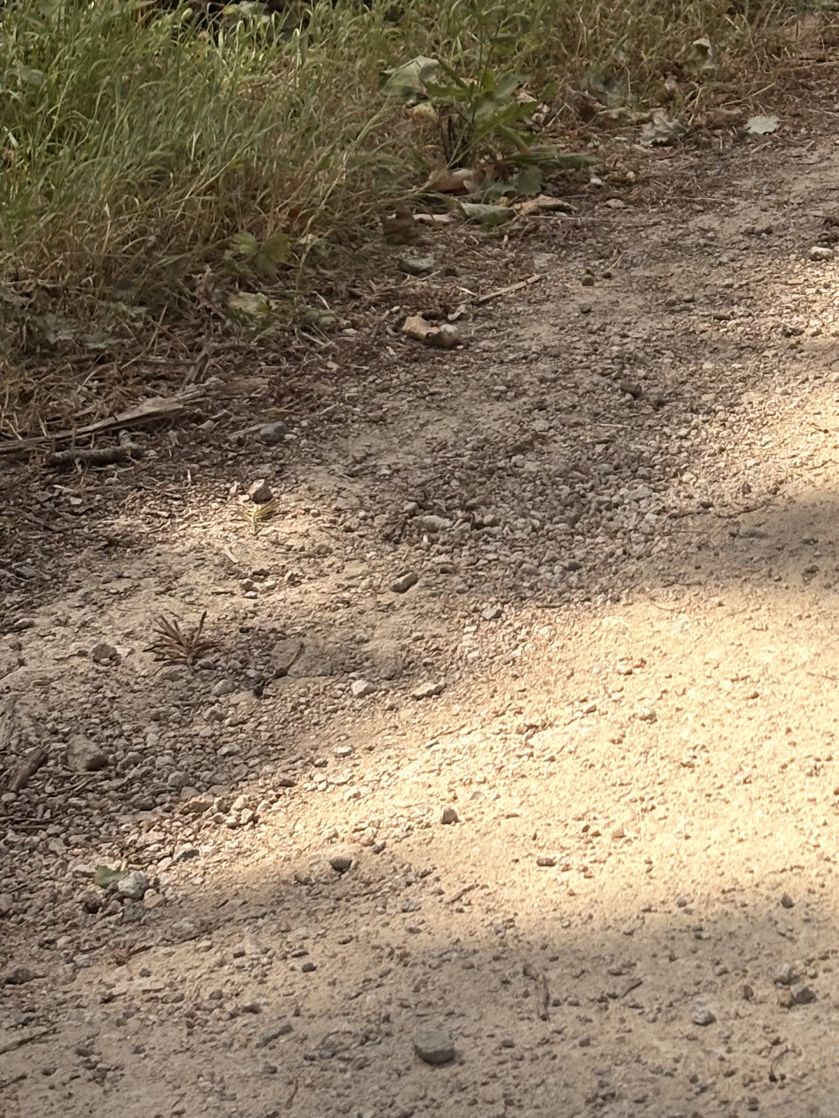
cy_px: 251
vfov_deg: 18.1
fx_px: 3490
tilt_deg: -12.6
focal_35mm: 108
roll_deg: +3.2
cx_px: 864
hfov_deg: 13.5
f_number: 1.6
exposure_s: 1/1709
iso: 40
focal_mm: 5.96
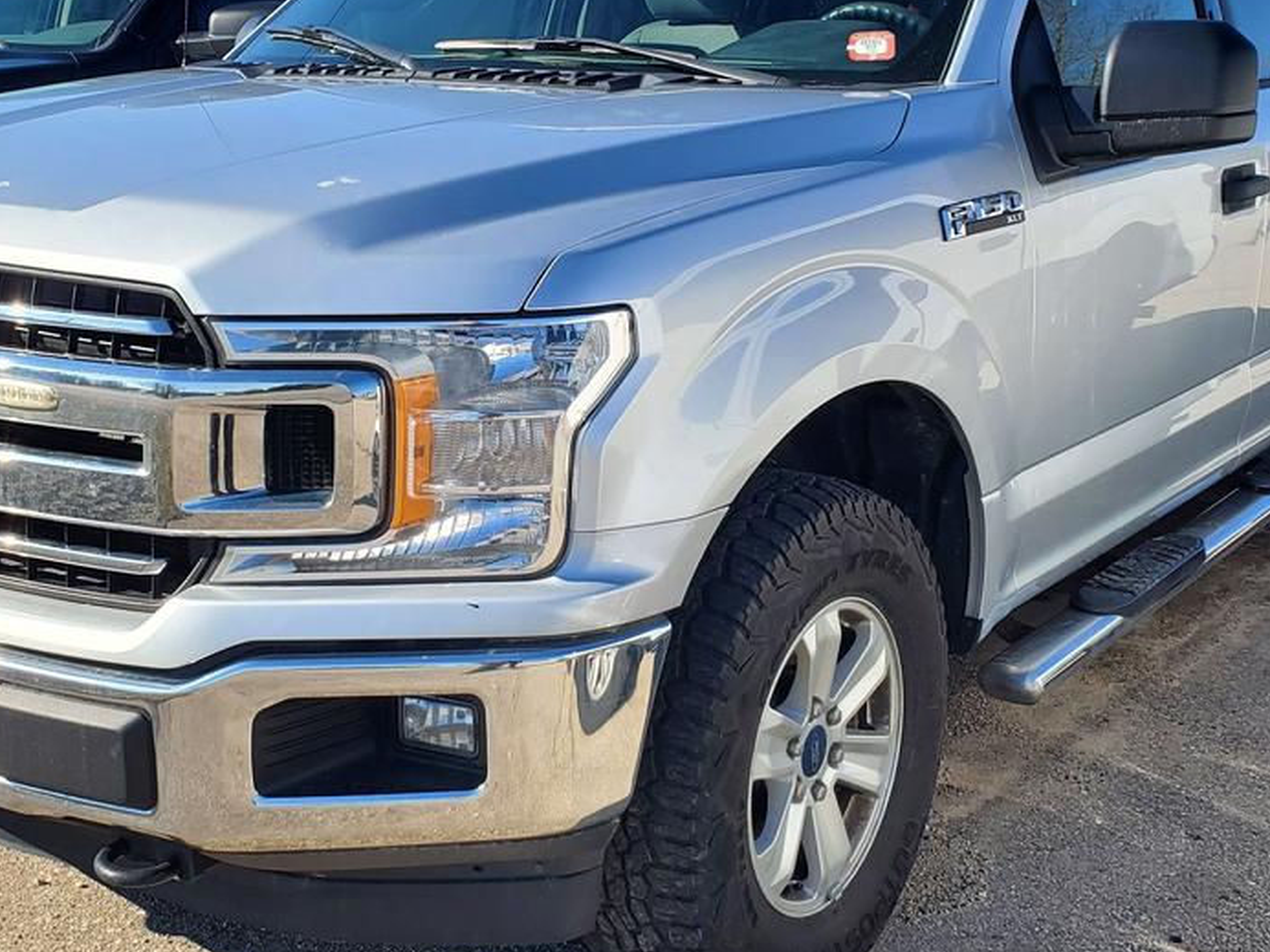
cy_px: 357
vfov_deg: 30.2
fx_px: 1761
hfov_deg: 39.6
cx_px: 566
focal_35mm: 48
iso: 50
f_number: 2.4
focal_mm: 4.3
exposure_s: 1/1297
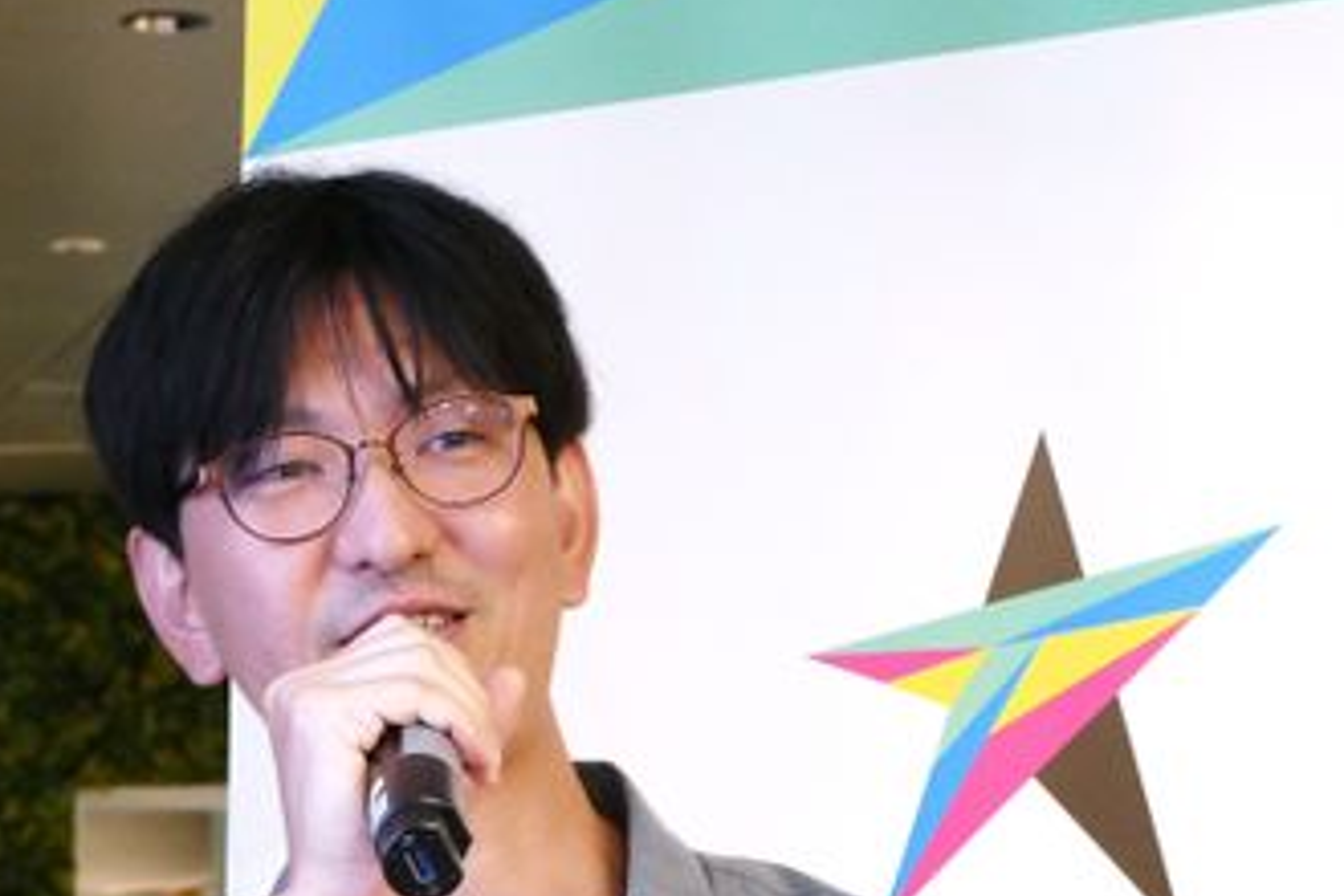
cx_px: 273
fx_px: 9445
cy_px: 782
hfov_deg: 8.1
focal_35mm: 253
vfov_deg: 5.4
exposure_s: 1/30
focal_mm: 50.69
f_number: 7.1
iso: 1600
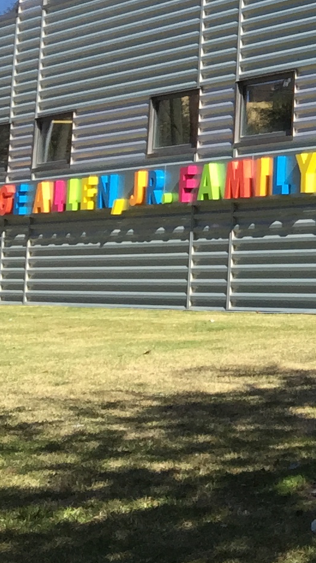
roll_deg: +2.1
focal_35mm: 110
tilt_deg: +13.7
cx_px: 784
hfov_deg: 9.6
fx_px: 1639
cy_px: -112
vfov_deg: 18.4
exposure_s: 1/1319
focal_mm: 4.15
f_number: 2.2
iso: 32
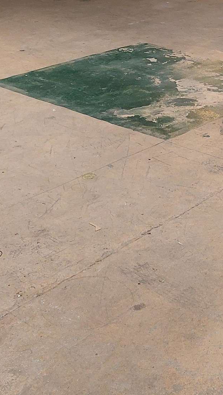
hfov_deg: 16.4
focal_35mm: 72
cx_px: 225
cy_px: 39
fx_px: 757
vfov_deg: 28.2
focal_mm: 5.23
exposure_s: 1/60
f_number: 1.8
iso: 320
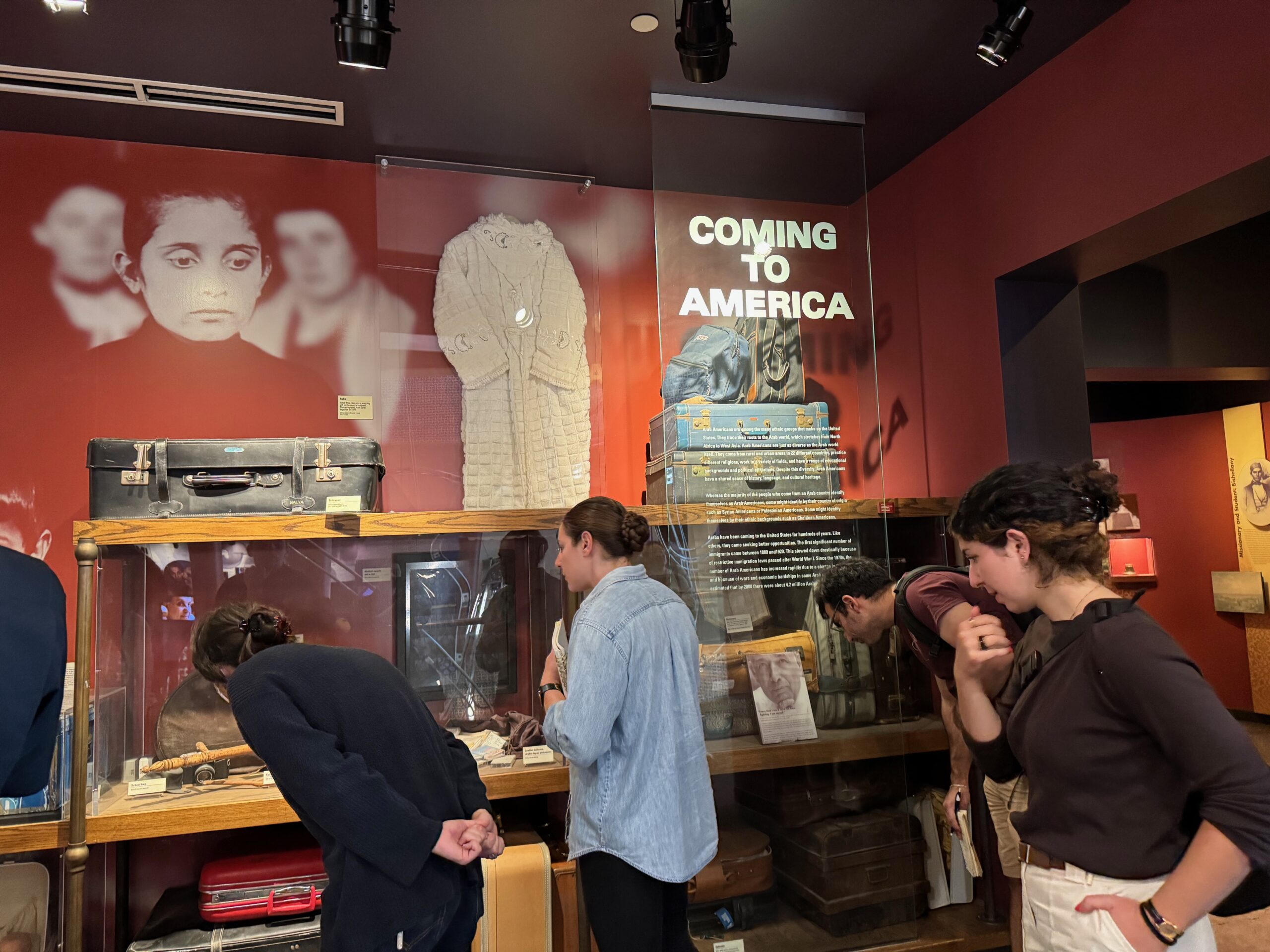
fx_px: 881
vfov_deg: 56.8
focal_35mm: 24
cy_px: 476
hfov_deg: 71.6
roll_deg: +0.8
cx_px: 635
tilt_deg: +6.0
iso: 640
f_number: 1.78
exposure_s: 1/40
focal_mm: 6.76
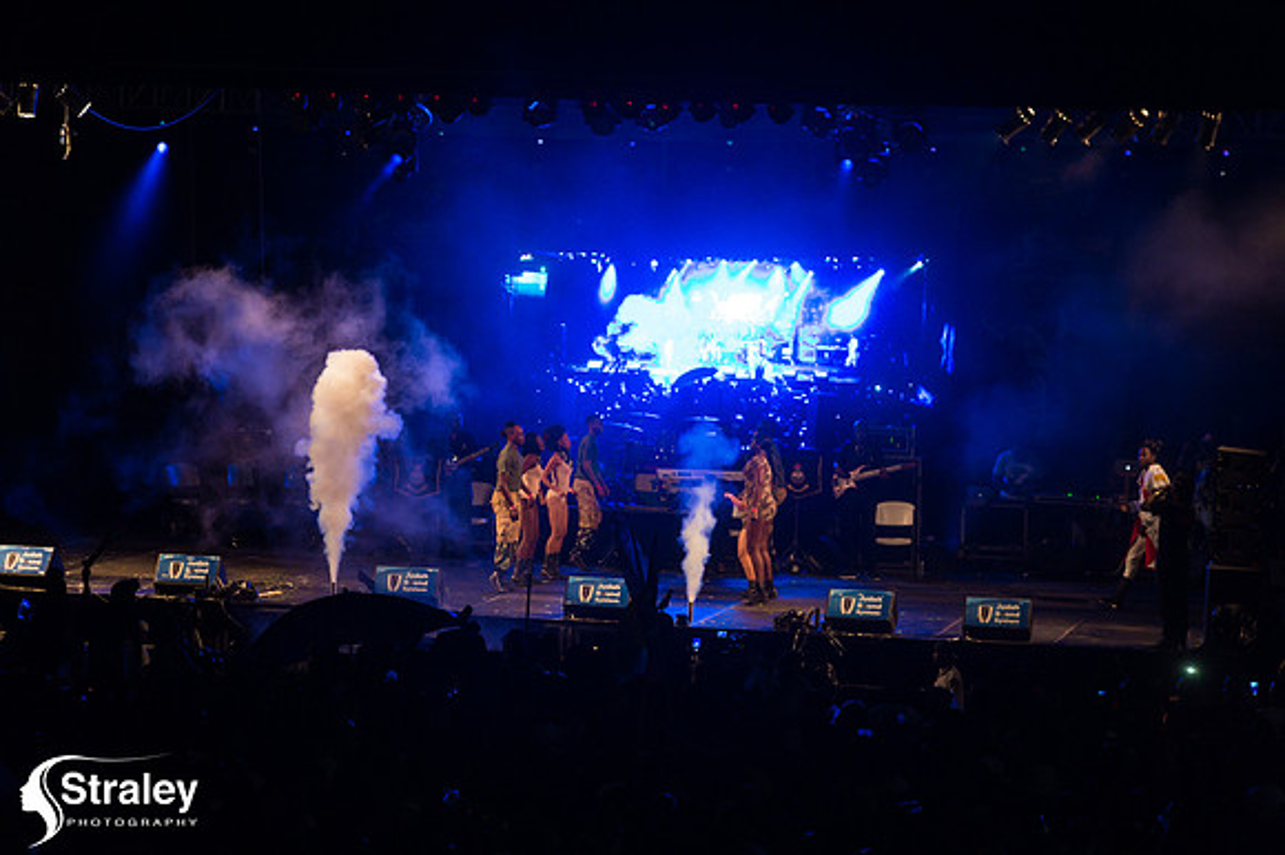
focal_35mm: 140
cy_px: 428
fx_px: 4994
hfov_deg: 14.7
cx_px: 642
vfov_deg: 9.8
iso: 2500
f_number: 5.6
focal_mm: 140
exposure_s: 1/200
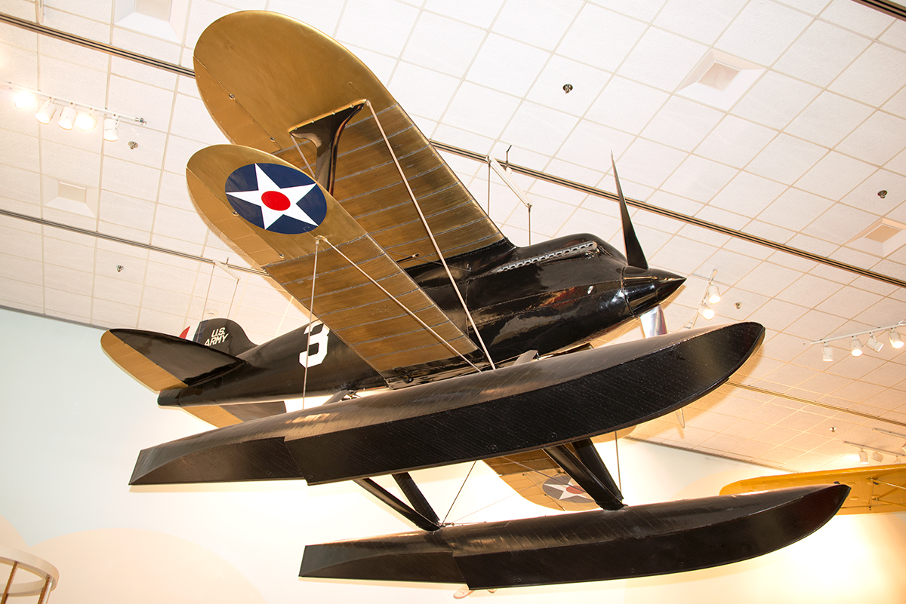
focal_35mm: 34
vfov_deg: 38.9
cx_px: 453
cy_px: 302
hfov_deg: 55.8
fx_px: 856
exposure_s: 1/6
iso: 320
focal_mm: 34
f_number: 4
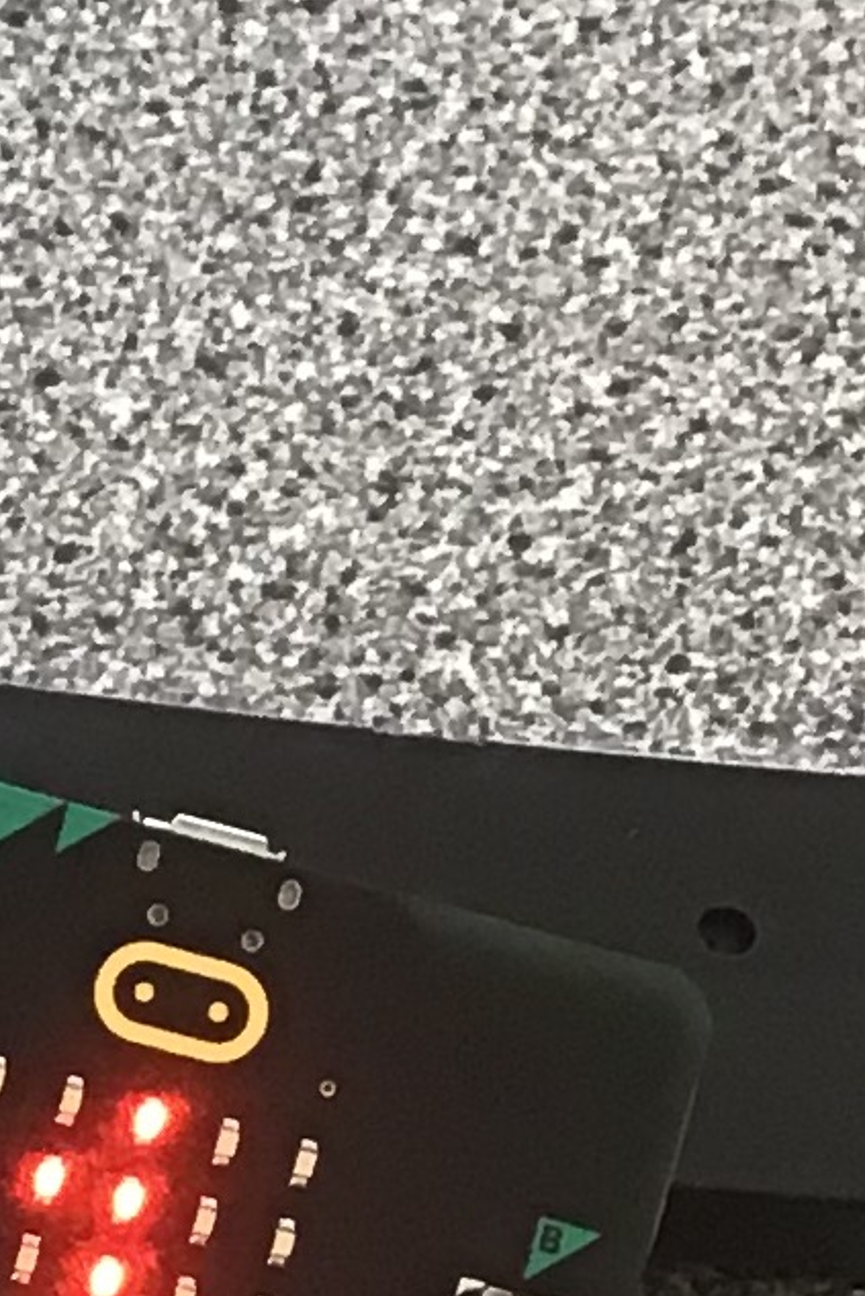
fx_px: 5979
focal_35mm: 166
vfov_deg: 11.8
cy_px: 2005
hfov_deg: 7.4
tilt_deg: -67.3
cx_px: -1652
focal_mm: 3.3
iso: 100
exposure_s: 1/33
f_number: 2.4
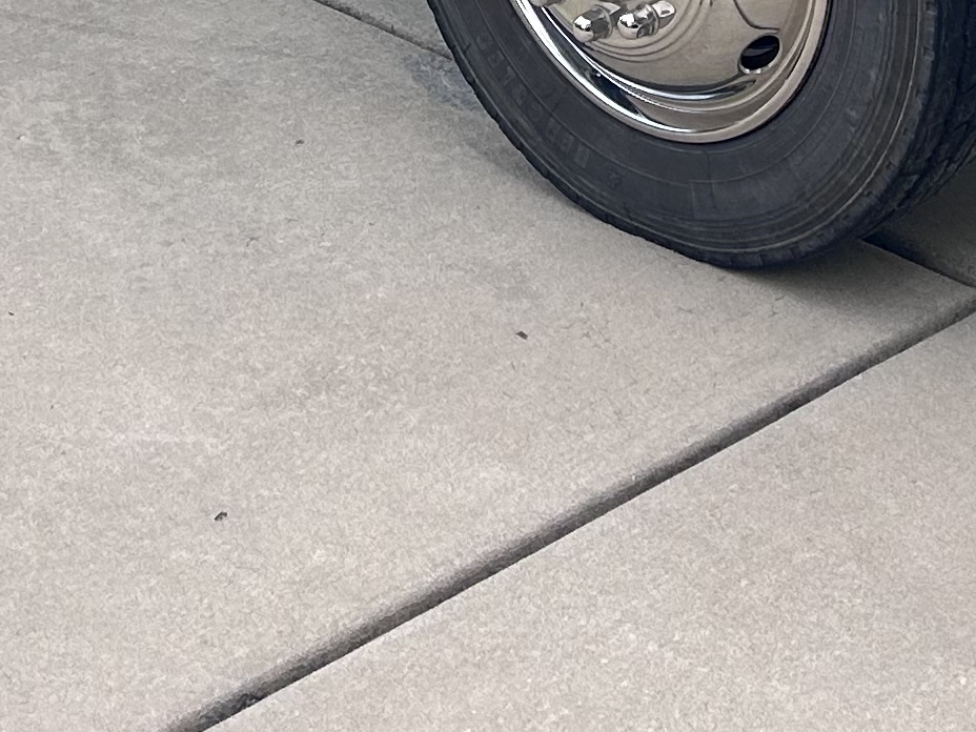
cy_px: -812
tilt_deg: -11.2
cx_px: 395
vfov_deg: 11.6
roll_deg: +0.6
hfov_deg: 17.4
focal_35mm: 113
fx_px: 3186
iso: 50
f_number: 1.5
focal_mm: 5.7
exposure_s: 1/1621
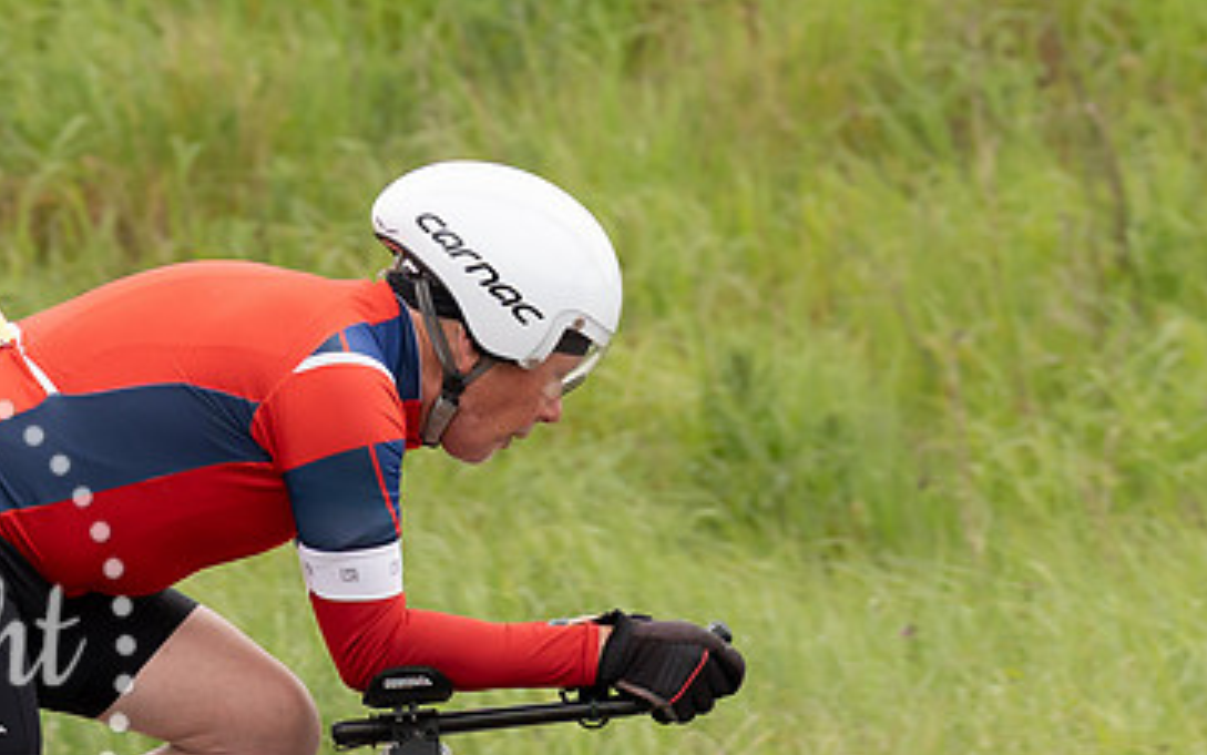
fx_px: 25859
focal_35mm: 786
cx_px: 157
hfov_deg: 2.7
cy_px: 446
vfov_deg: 1.7
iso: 400
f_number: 4
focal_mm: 200
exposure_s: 1/1000
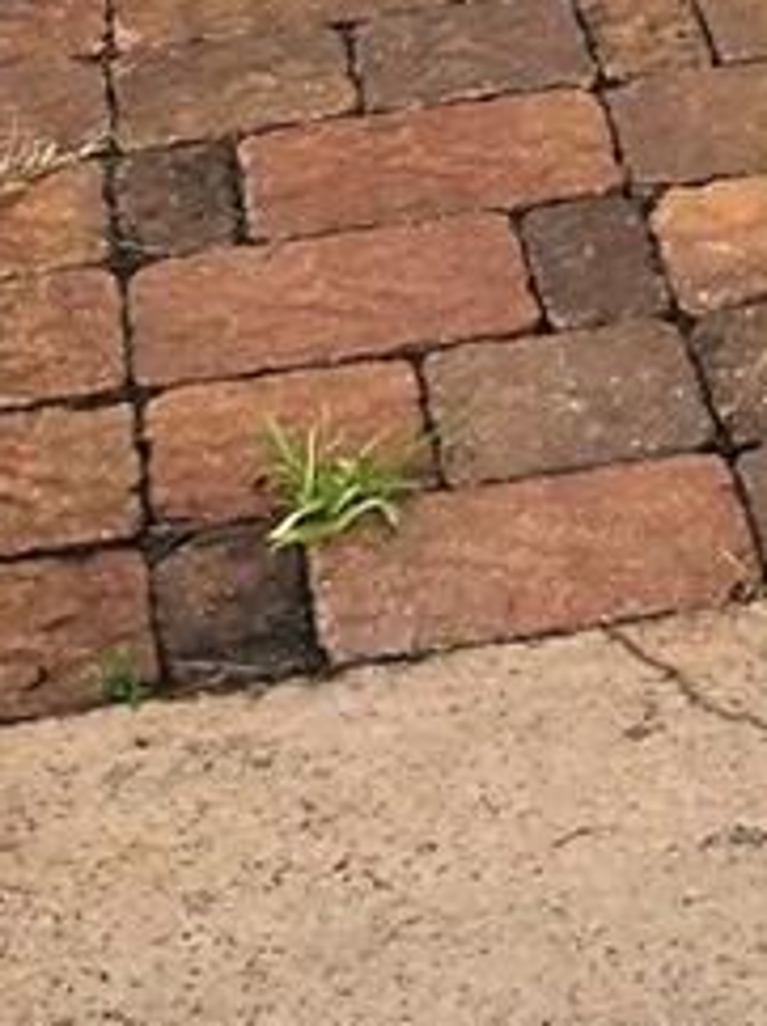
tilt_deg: -9.2
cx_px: 1195
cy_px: -1081
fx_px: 4114
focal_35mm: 139
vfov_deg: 12.4
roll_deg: -0.1
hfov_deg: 10.3
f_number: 1.8
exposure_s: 1/155
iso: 20
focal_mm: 3.99
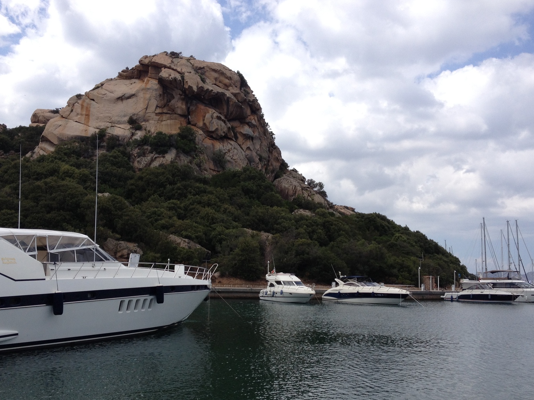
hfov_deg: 45.8
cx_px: 258
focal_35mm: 41
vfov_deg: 35.1
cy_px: 226
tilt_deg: +2.7
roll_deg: -0.9
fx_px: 632
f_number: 2.4
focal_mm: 4.28
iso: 50
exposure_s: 1/1727
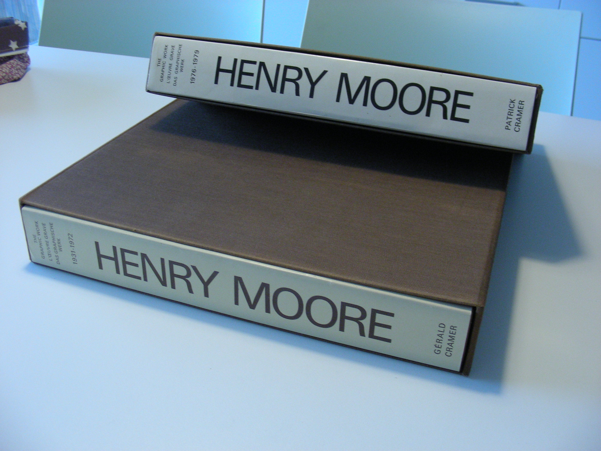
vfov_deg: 37.7
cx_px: 300
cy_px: 226
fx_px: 660
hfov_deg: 49.0
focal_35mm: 38
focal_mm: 6.3
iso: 186
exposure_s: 1/30.4
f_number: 3.5
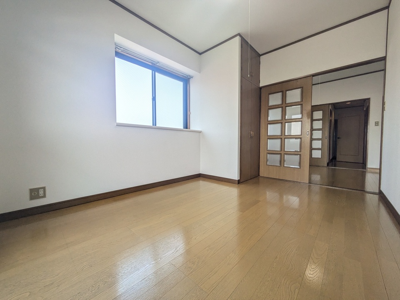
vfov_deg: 85.7
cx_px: 200
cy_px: 150
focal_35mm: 14
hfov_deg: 102.1
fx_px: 162
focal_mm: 1.83
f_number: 2.2
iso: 49
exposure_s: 1/319
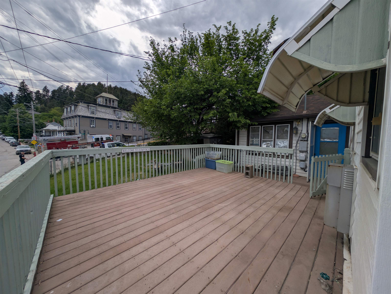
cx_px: 196
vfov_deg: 94.6
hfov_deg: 110.5
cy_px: 147
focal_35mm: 12
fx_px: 136
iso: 38
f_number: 1.95
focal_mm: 2.23
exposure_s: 1/2571
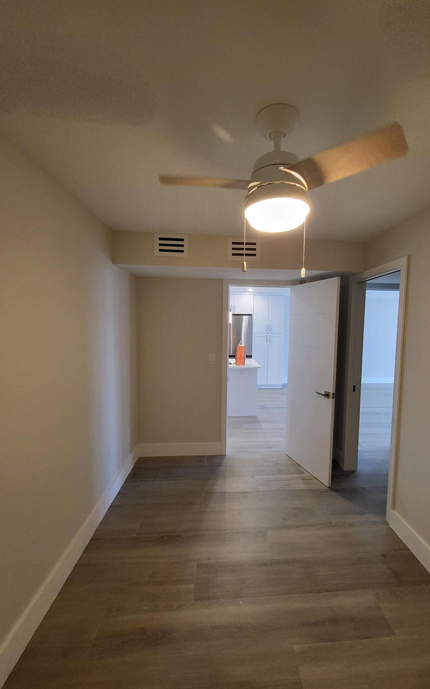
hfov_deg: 78.3
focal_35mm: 14
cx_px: 241
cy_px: 348
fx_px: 263
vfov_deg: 105.3
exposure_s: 1/60
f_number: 2.2
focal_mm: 1.74
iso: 250
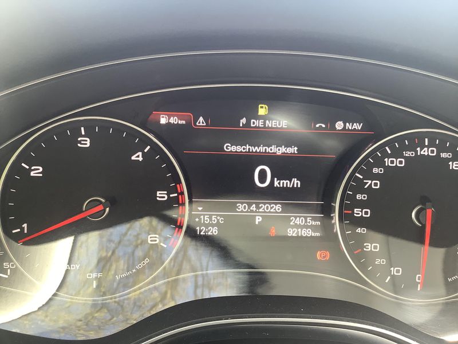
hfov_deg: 58.4
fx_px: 410
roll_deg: -3.7
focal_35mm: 31
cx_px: 229
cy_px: 172
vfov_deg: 45.4
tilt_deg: -26.8
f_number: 2.4
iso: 64
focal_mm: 3.3
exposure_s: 1/50
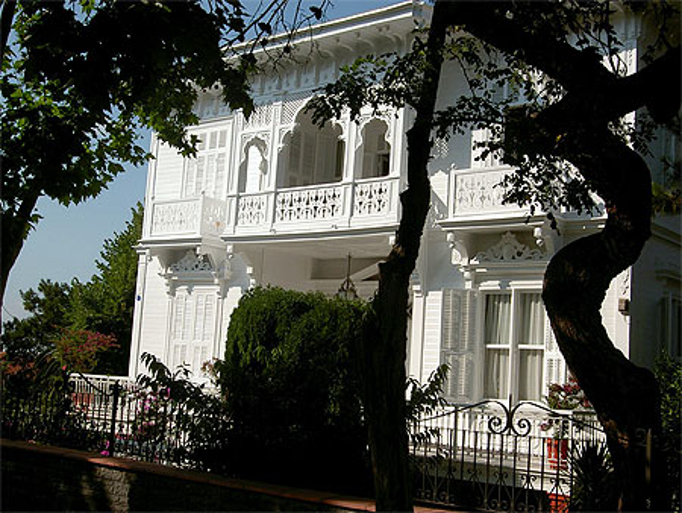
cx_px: 341
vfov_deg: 30.9
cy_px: 256
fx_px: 926
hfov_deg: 40.4
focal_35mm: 47
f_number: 5.7
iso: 50
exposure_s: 1/500
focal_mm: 7.7
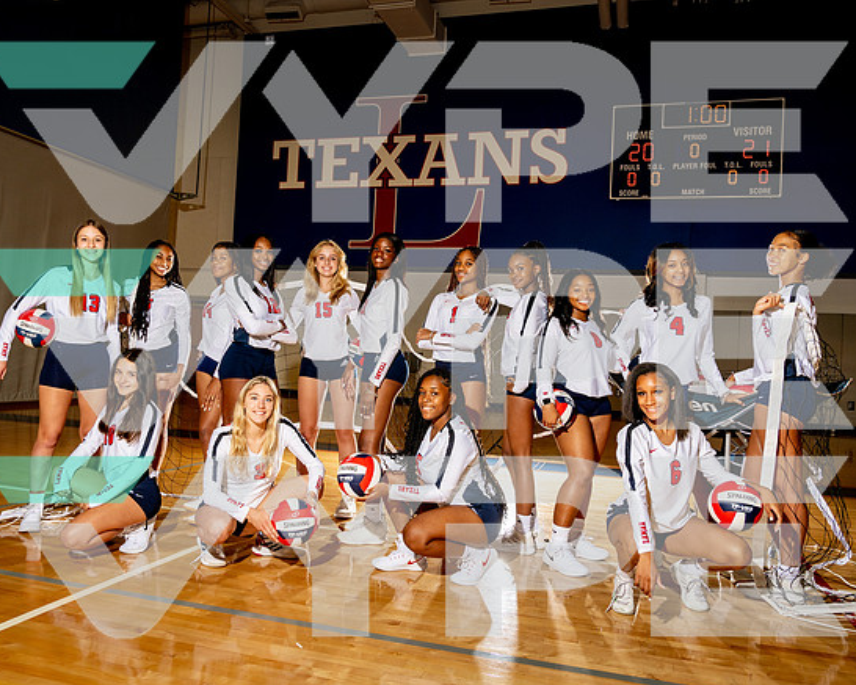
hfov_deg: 60.4
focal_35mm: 29
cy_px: 340
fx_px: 735
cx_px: 412
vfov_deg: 50.0
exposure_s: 1/250
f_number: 9
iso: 320
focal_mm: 25
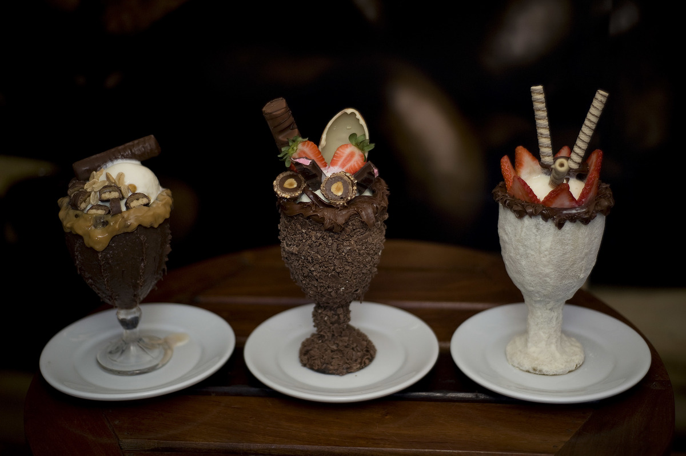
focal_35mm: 50
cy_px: 228
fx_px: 952
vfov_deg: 26.9
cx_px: 343
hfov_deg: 39.6
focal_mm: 50
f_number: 1.8
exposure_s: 1/400
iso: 200
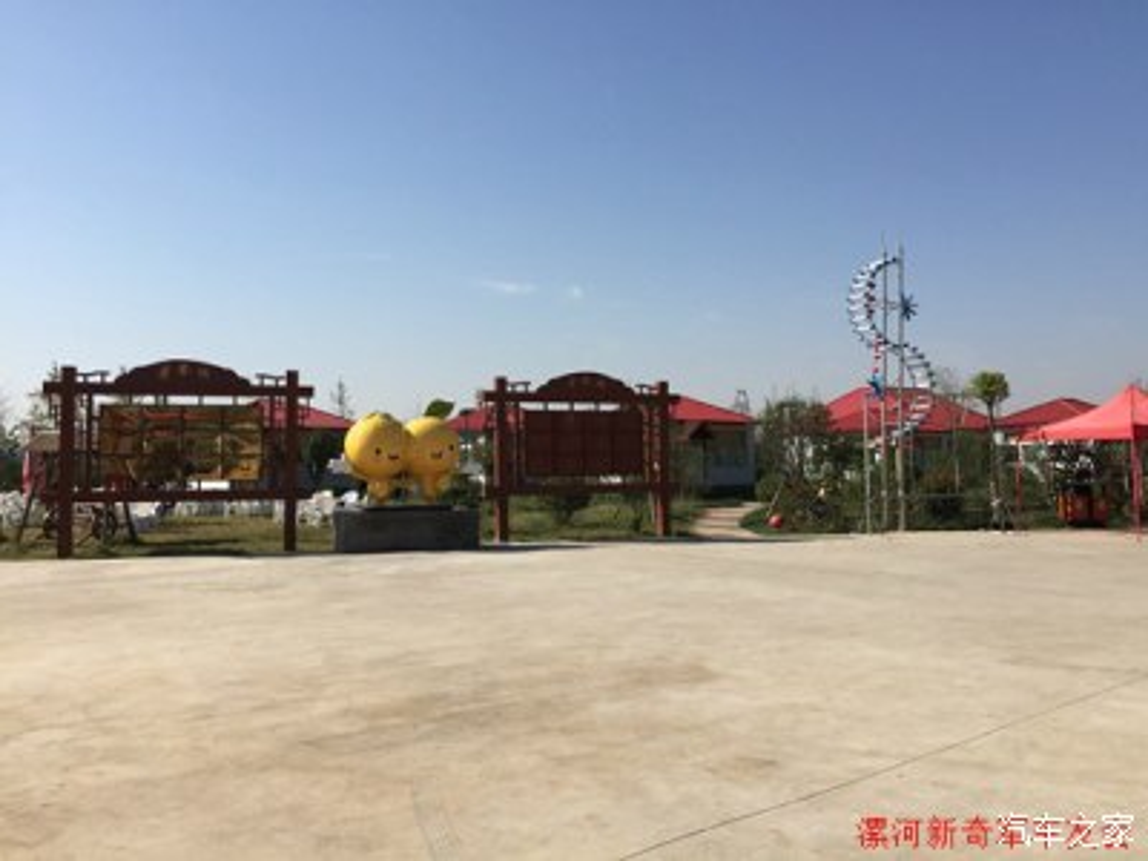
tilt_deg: +4.2
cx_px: 574
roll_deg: -1.5
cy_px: 430
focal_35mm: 29
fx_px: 962
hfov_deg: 61.7
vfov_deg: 48.2
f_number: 2.2
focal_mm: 4.15
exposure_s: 1/2825
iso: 32
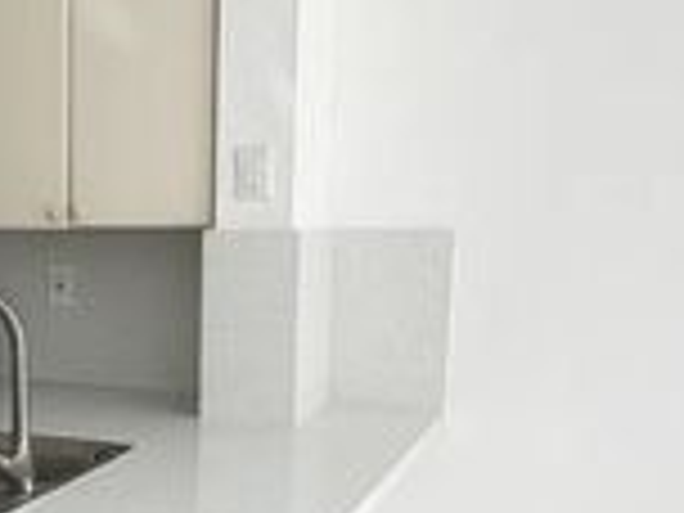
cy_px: 392
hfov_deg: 30.7
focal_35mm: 59
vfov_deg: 24.5
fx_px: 1166
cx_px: 22
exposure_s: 1/121
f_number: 2.2
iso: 125
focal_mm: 2.22
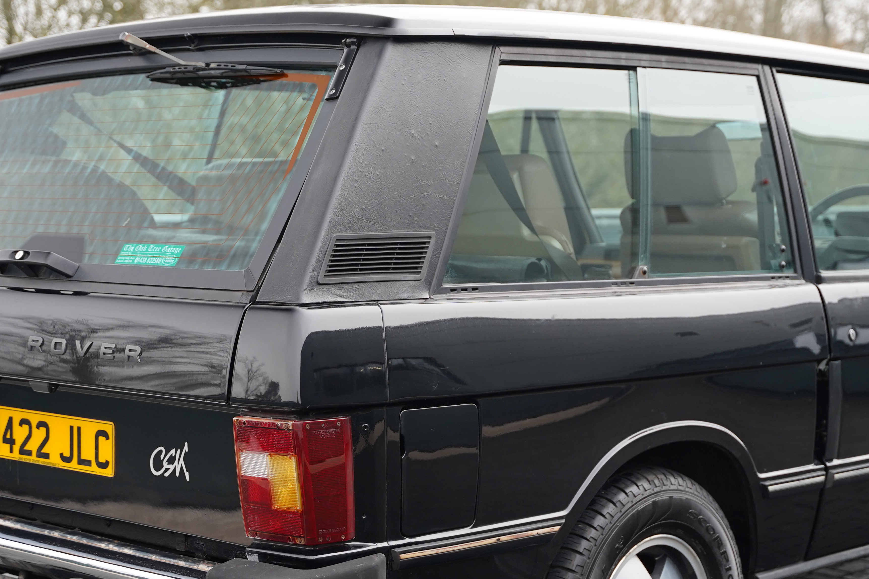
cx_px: 478
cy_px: 366
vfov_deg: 18.4
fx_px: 1783
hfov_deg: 27.4
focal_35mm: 74
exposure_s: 1/200
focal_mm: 42.5
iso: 800
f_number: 2.8
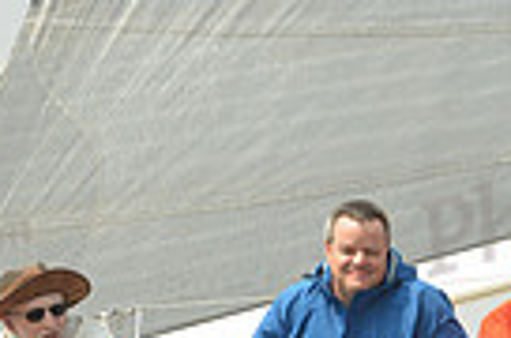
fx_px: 5211
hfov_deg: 5.6
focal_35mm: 368
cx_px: 229
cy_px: 426
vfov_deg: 3.7
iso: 320
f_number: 7.1
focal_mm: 86
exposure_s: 1/1250
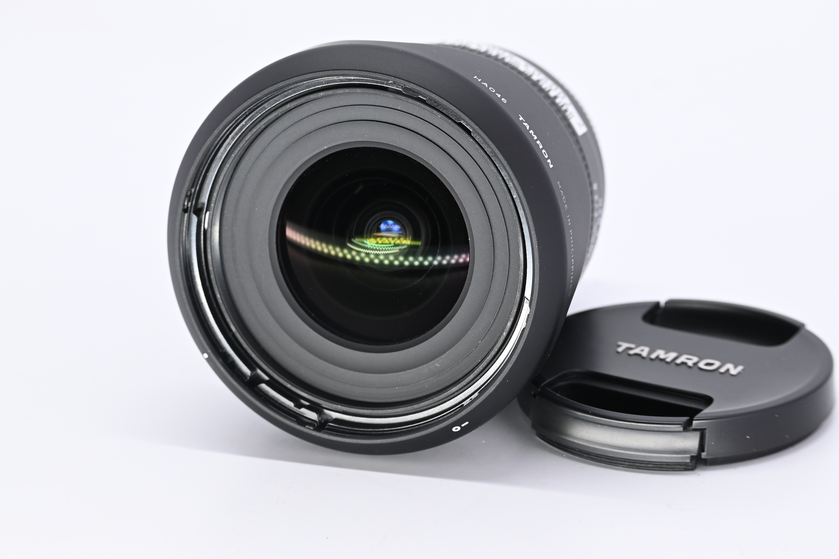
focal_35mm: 109
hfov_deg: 18.8
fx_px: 2540
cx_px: 420
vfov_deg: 12.6
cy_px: 280
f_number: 9
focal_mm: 73
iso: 500
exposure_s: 1/125
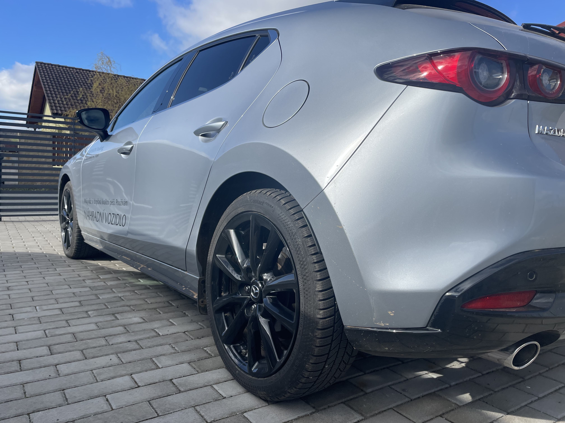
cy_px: 212
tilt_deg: -5.9
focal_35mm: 26
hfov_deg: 67.3
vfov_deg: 53.1
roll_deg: -3.3
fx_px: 424
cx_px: 282
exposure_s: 1/4132
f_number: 1.6
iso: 32
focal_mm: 4.2
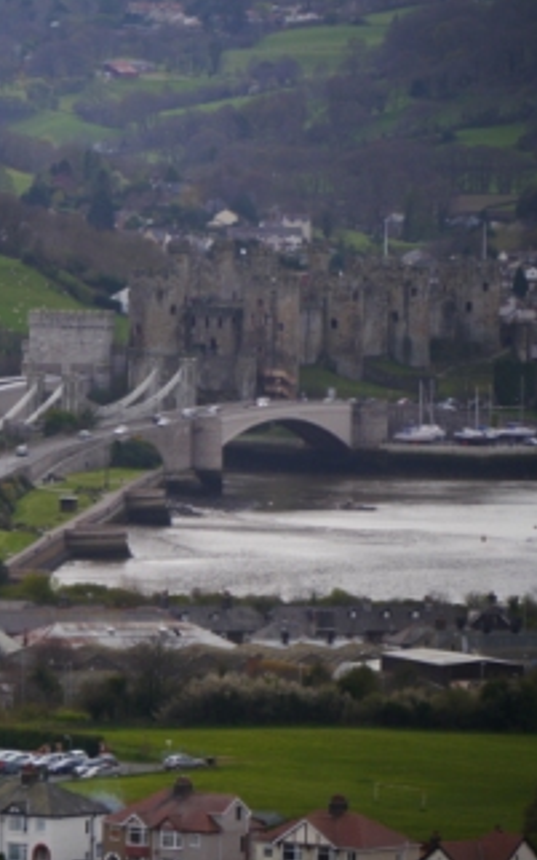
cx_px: -3
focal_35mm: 387
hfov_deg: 3.4
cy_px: 430
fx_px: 9070
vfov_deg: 5.4
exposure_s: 1/400
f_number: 5.1
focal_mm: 136
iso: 160
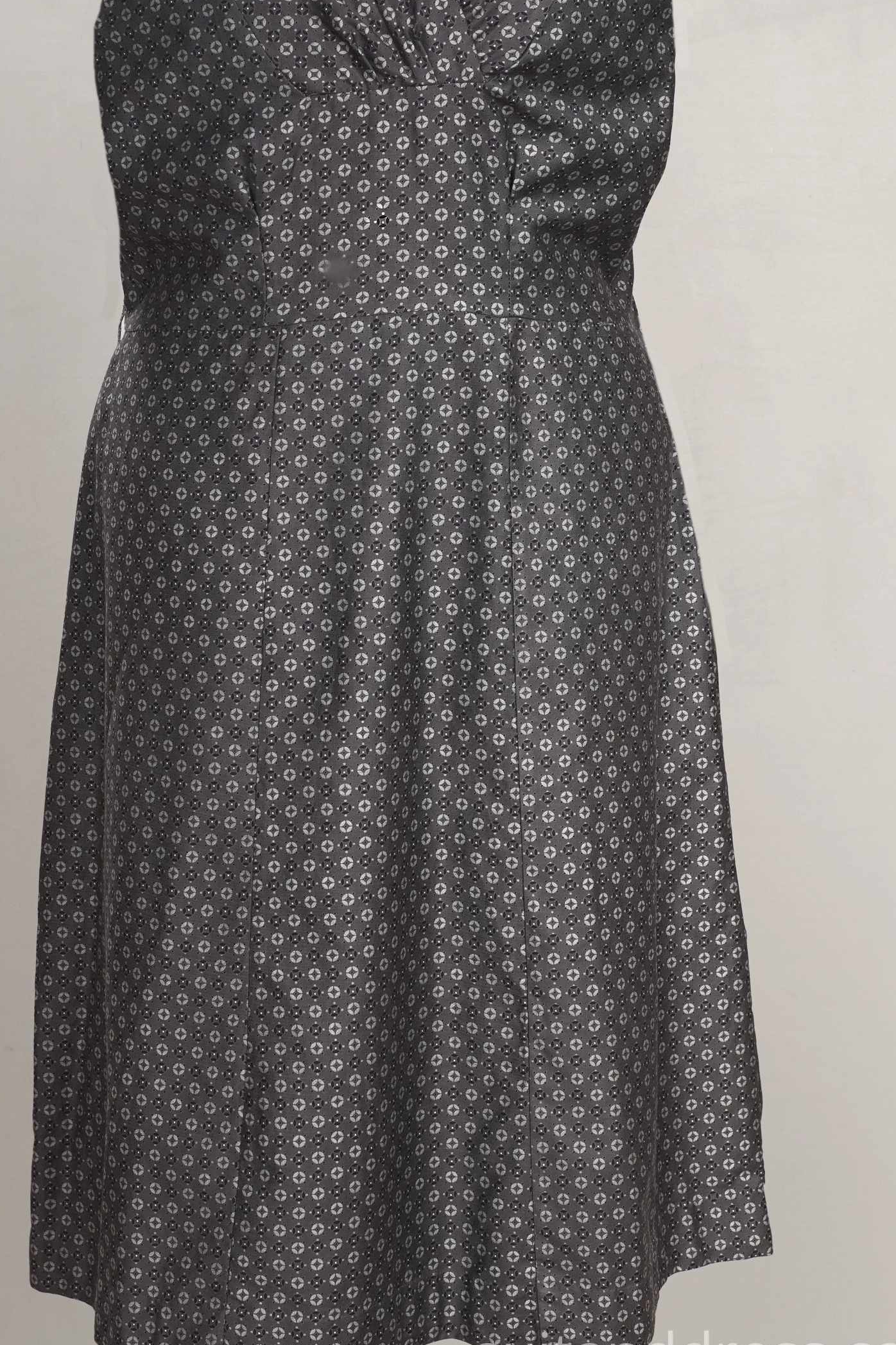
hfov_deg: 20.6
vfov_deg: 30.4
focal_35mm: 66
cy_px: 517
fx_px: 2465
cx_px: 395
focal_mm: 32
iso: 320
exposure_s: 1/30
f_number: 7.1
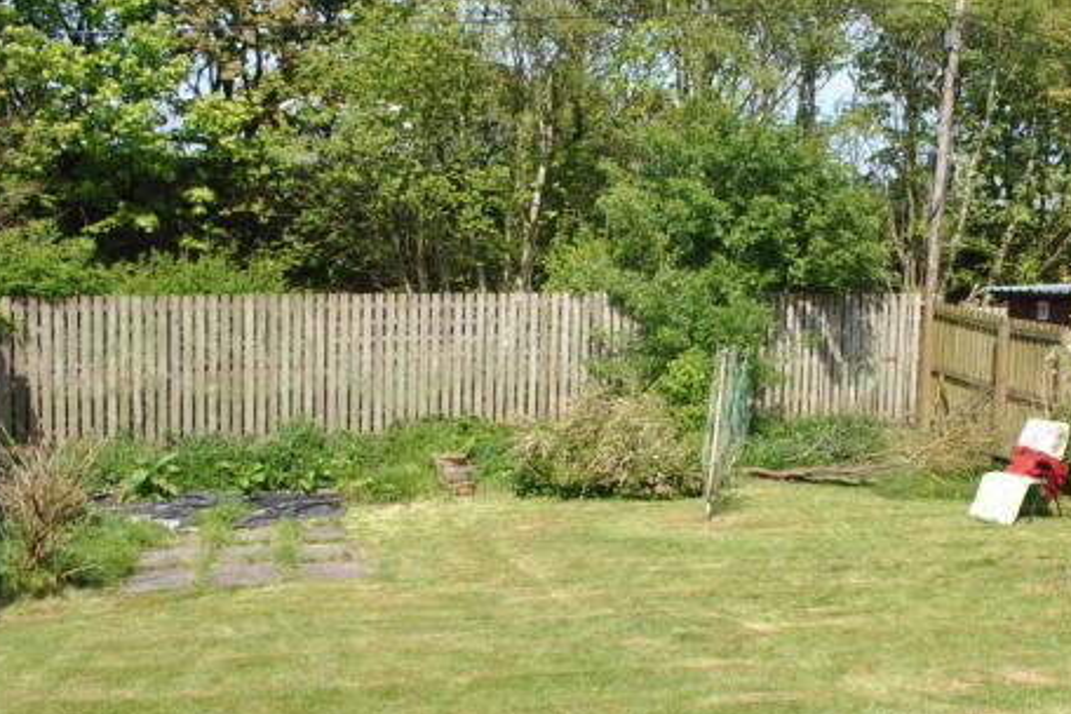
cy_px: 377
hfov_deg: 44.6
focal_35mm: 43
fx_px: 1279
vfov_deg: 31.2
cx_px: 736
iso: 100
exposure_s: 1/200
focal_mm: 20
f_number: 7.1
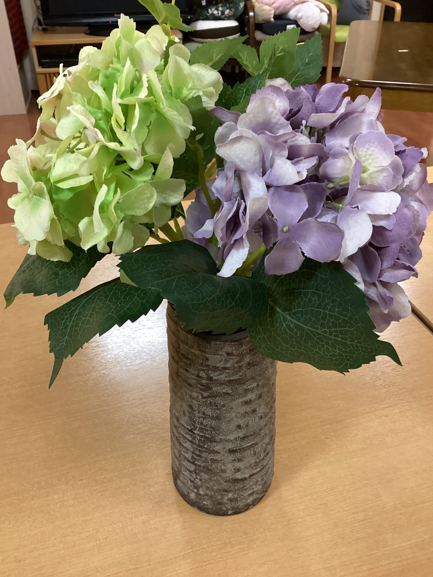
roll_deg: -1.4
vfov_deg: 58.4
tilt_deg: -35.3
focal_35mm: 31
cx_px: 216
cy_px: 288
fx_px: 517
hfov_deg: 45.4
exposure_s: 1/33
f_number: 2.4
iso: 400
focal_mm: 3.3
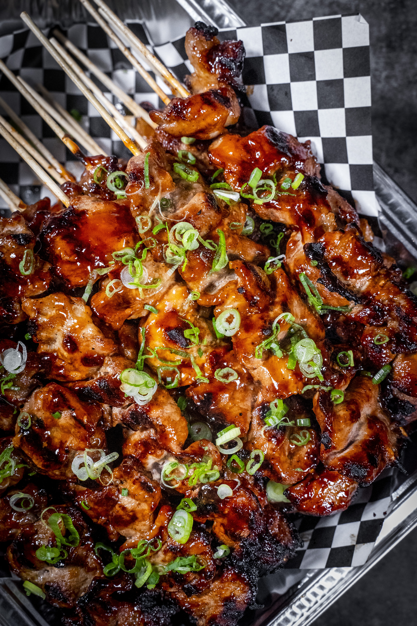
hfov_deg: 31.9
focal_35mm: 42
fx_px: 730
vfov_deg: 46.4
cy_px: 313
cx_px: 208
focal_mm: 42
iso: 12800
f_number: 7.1
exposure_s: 1/160
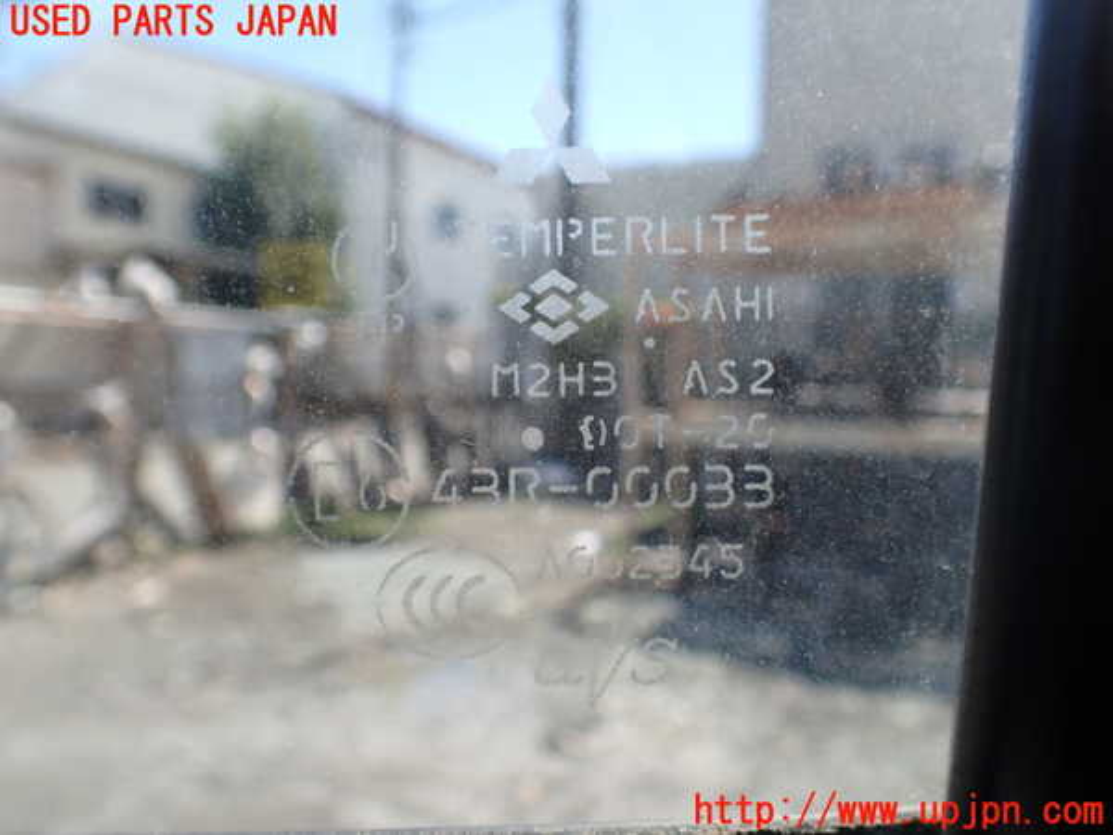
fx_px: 965
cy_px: 418
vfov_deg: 46.8
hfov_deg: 60.0
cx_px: 556
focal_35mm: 30
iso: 100
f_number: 3.2
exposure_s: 1/500
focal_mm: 5.4
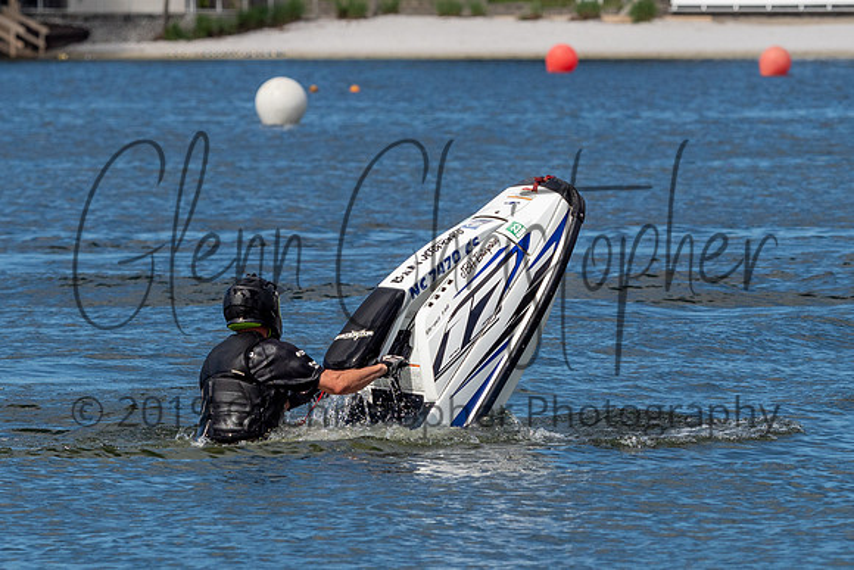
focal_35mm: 485
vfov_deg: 2.8
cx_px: 362
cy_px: 341
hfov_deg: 4.2
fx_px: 11515
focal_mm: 150
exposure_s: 1/2500
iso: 200
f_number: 4.5
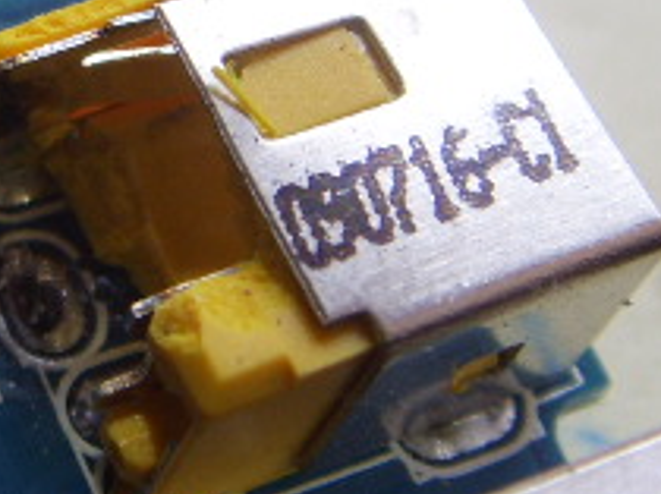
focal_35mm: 119
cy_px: 138
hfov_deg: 16.1
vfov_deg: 12.4
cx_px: -50
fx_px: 2270
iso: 63
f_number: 3.5
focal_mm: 6.6
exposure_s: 1/30
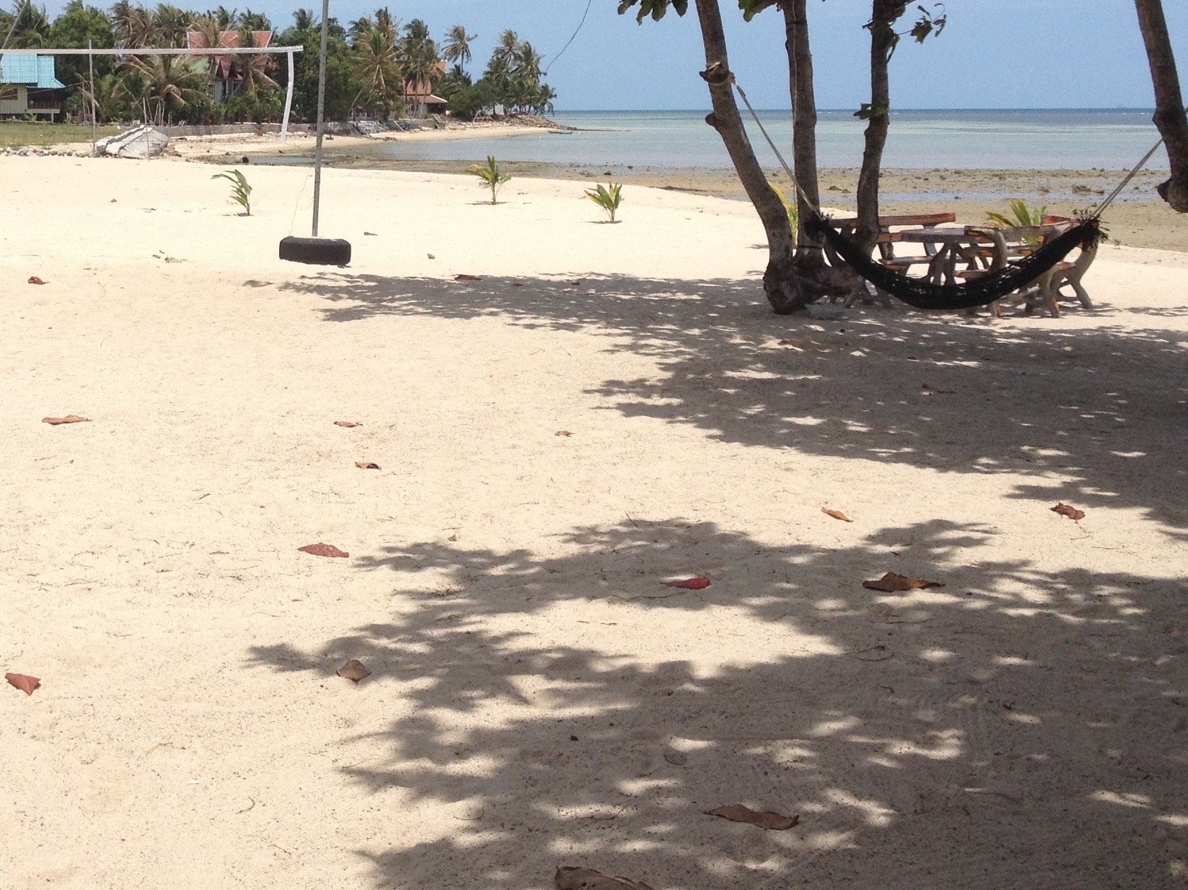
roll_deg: +1.6
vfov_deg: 22.2
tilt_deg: -4.0
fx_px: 2230
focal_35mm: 65
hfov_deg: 29.4
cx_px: 301
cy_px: 134
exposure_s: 1/2513
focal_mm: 4.28
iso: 50
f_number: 2.4
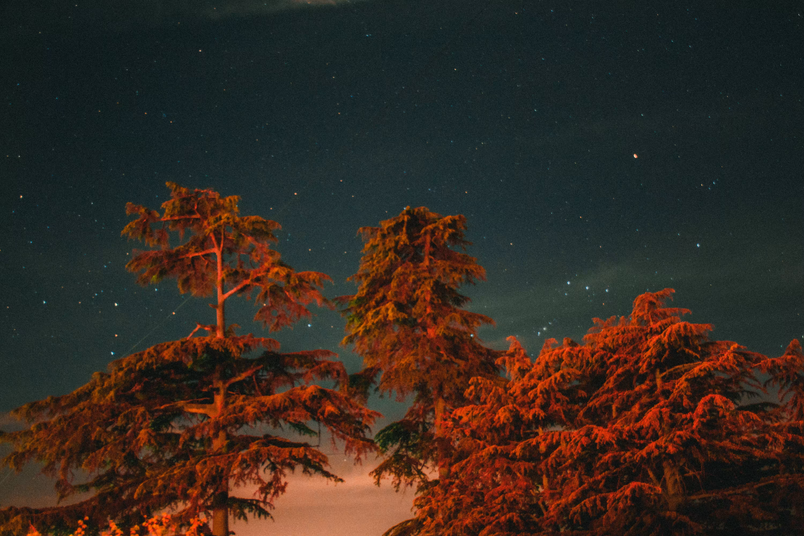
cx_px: 402
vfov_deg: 38.4
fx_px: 770
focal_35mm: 34
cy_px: 268
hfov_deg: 55.1
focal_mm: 23
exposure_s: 15
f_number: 3.8
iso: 400
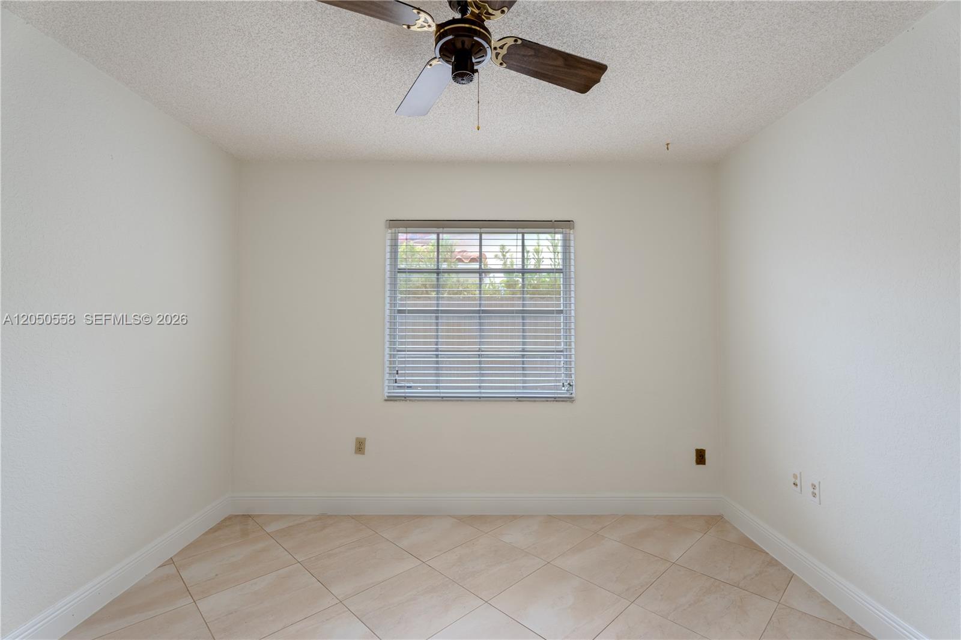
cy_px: 320
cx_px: 480
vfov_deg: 73.7
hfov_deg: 96.7
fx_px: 427
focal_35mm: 16
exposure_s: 1/60
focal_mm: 16
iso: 100
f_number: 9
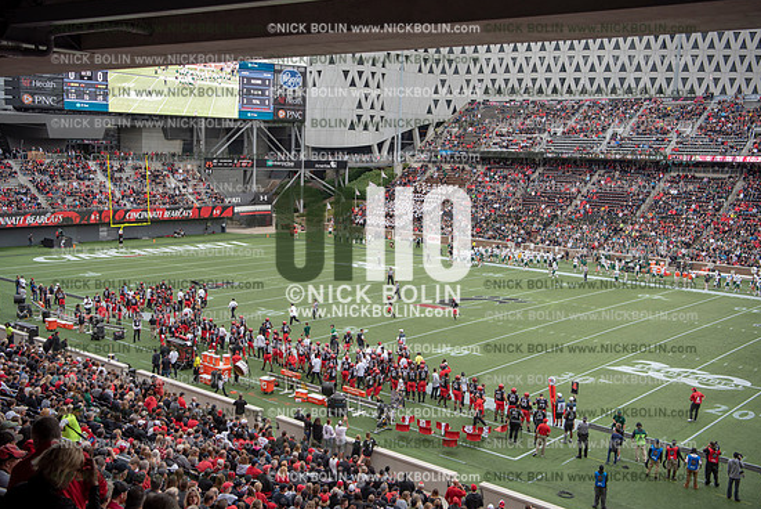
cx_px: 373
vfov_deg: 33.4
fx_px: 846
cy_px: 252
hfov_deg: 48.4
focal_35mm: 40
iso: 250
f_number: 3.5
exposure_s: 1/640
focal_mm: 38
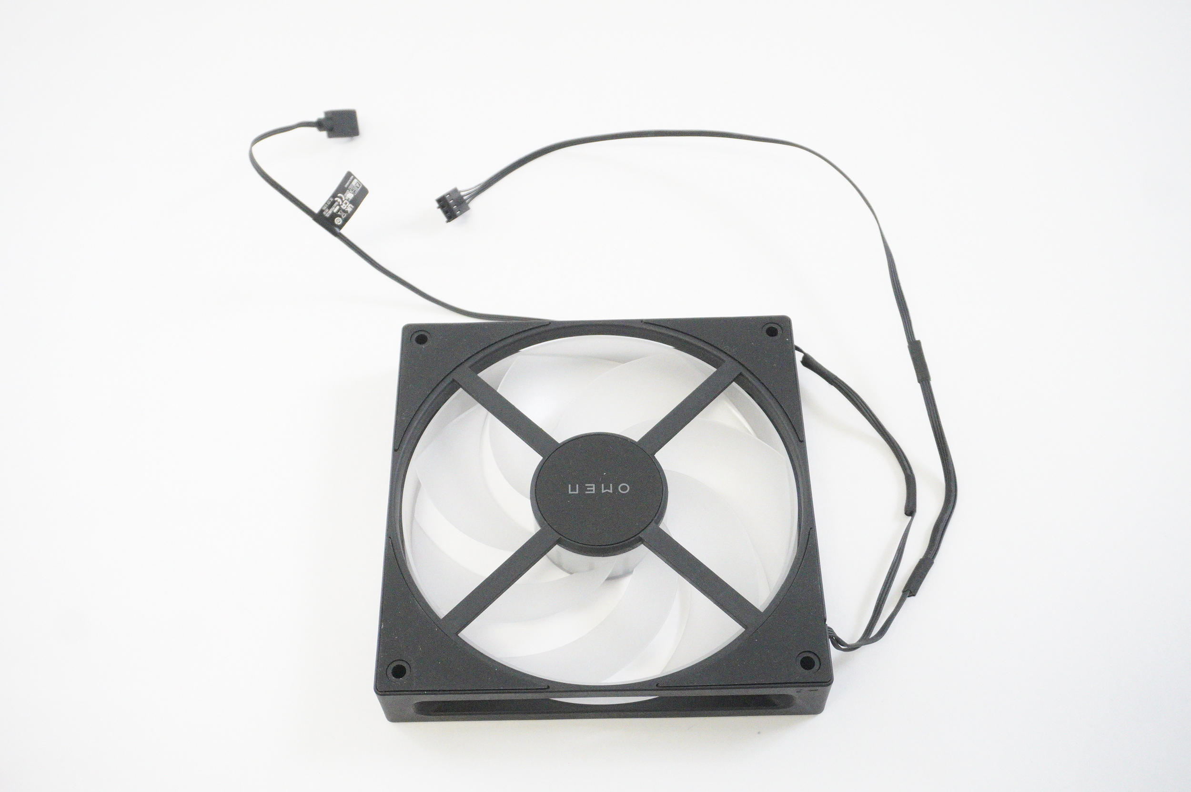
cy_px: 396
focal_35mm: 39
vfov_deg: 34.1
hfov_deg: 49.6
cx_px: 596
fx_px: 1289
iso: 8000
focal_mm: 26
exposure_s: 1/250
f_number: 5.6
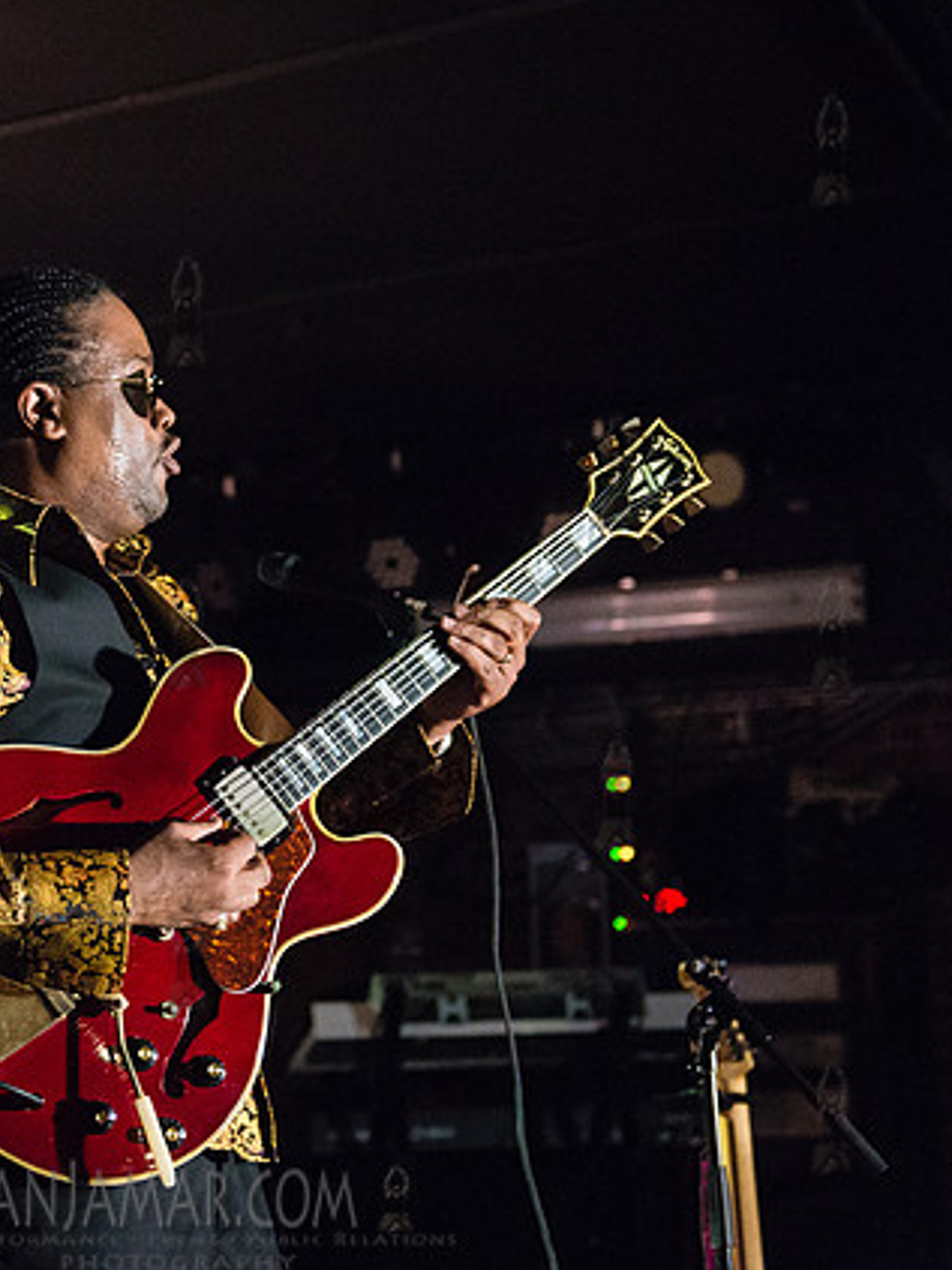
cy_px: 615
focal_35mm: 66
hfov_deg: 21.8
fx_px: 2421
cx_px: 109
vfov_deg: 29.4
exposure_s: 1/250
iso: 4000
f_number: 2.8
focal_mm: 44
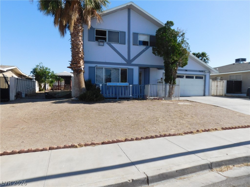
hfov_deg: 73.9
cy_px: 94
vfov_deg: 58.9
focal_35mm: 23
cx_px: 125
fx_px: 166
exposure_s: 1/1500
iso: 125
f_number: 3
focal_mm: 4
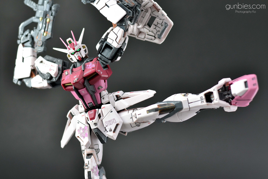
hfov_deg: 27.0
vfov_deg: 18.2
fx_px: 558
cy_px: 90
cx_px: 134
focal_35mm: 75
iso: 400
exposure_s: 1/80
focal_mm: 50
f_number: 3.5
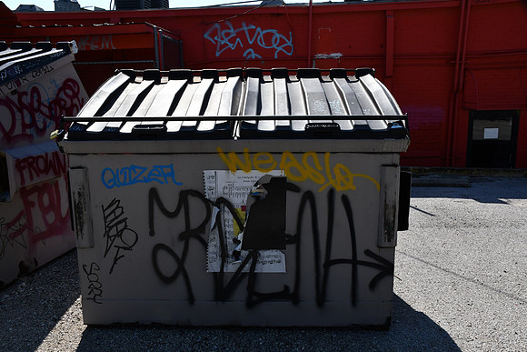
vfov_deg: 40.0
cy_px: 176
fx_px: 483
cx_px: 264
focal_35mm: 33
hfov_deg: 57.2
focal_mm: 22
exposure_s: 1/800
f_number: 14
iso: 800
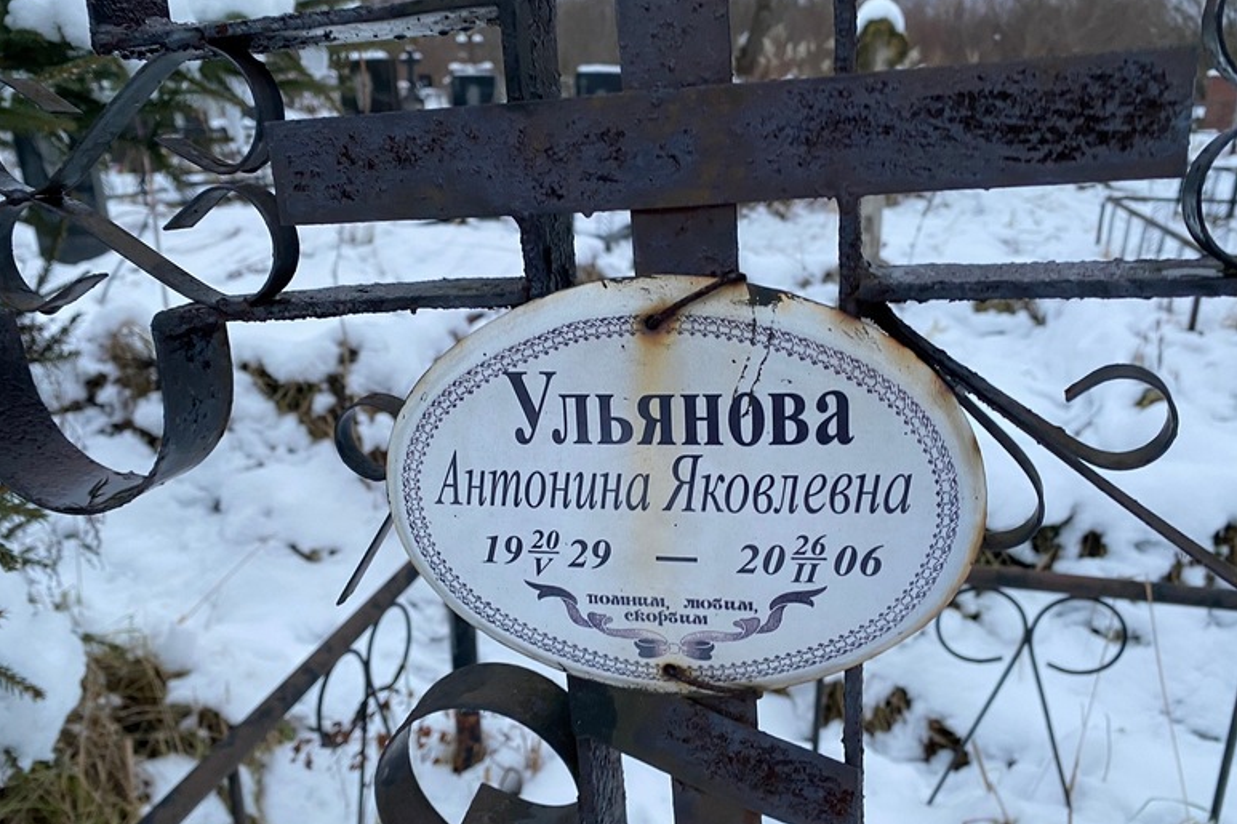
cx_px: 624
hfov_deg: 65.5
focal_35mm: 28
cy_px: 419
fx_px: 962
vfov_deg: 46.4
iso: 125
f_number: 1.8
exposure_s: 1/67
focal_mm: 4.25
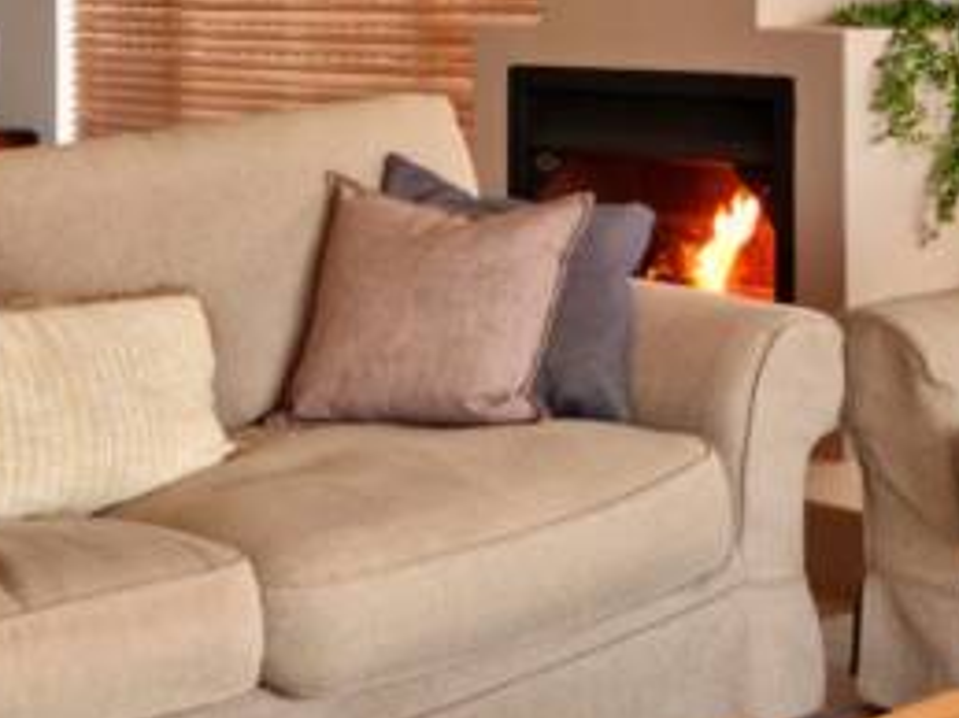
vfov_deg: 18.2
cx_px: 300
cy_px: 111
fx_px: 2215
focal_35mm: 80
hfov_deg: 24.3
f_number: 2
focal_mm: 5.9
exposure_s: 1/50
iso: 100
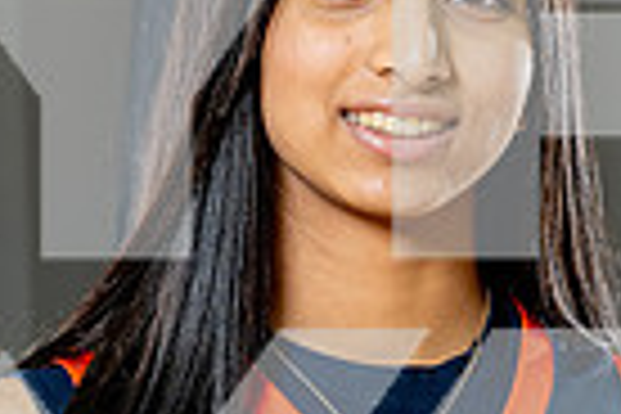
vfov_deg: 4.7
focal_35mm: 294
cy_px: 569
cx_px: 320
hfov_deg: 7.0
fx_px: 5071
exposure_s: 1/250
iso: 640
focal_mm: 70
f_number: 8
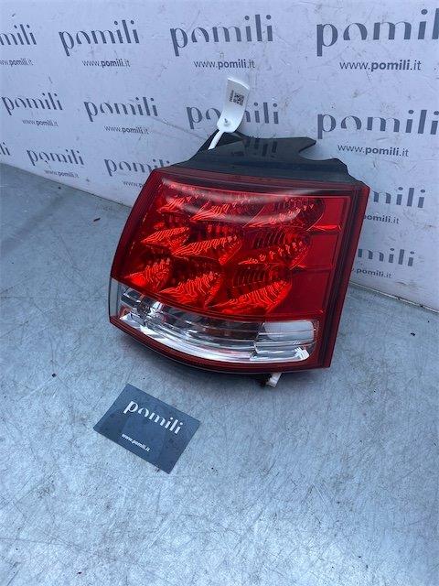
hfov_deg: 53.1
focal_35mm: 26
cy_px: 293
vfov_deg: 67.3
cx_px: 220
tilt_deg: -50.6
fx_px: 440
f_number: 1.8
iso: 32
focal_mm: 4.25
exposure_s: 1/990
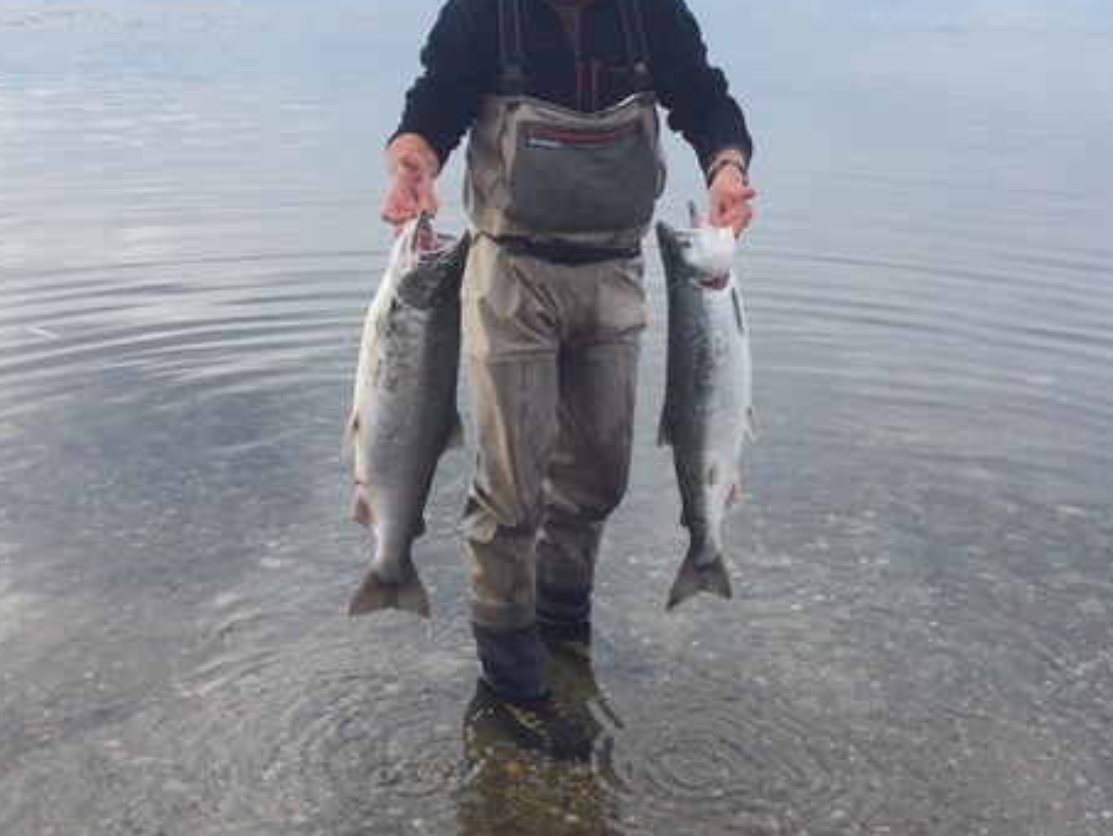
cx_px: 575
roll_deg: -0.7
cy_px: 170
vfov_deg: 34.1
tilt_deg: -6.2
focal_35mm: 41
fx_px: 1319
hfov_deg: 45.8
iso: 32
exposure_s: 1/989
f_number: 2.2
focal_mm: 4.15
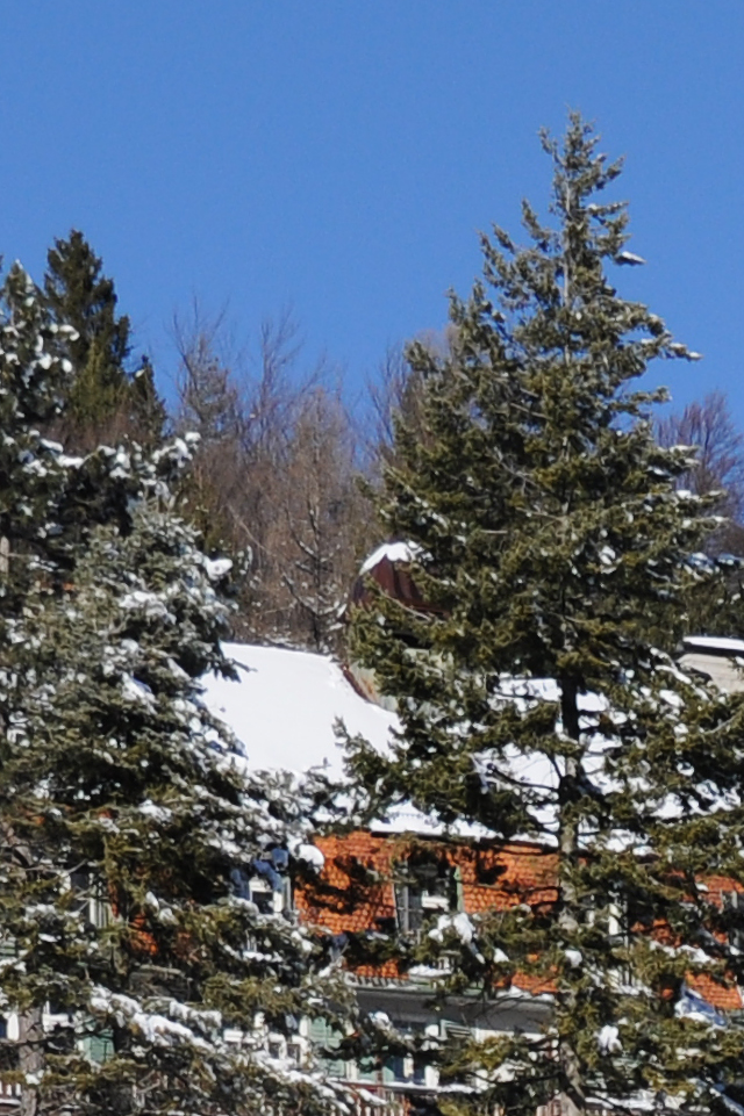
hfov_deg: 6.4
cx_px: 744
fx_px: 6638
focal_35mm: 214
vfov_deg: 9.5
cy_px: 1407
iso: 200
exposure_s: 1/1250
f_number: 8
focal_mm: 32
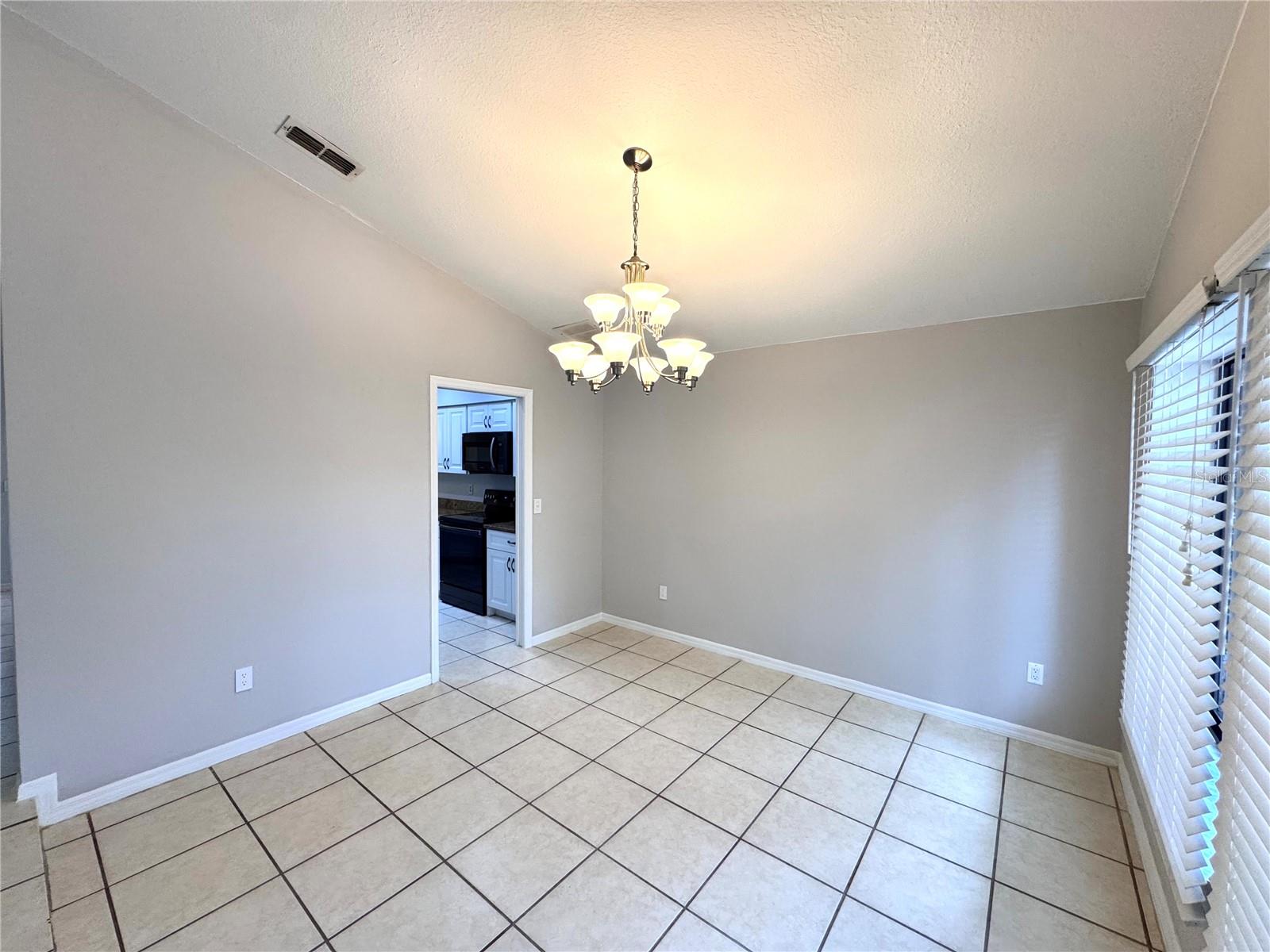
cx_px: 635
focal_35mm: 14
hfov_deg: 102.1
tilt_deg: -3.4
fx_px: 514
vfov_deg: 85.7
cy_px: 476
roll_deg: -0.8
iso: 200
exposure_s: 1/120
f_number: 2.2
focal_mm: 2.22
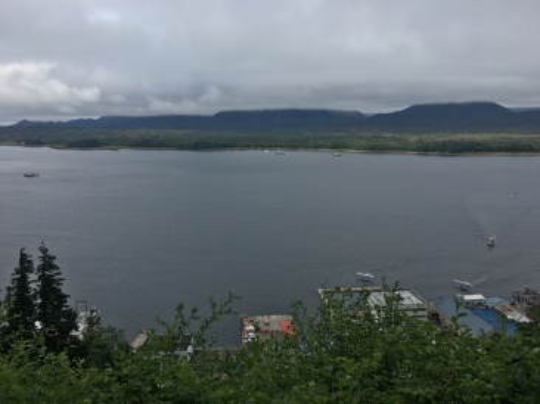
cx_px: 270
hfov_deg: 61.7
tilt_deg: -10.5
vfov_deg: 48.2
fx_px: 452
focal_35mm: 29
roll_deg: +0.6
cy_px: 202
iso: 25
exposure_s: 1/1350
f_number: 2.2
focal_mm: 4.15
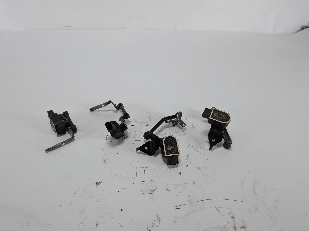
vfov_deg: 56.8
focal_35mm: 24
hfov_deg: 71.6
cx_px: 154
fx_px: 214
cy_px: 116
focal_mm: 4.53
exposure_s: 1/672
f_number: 1.7
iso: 41
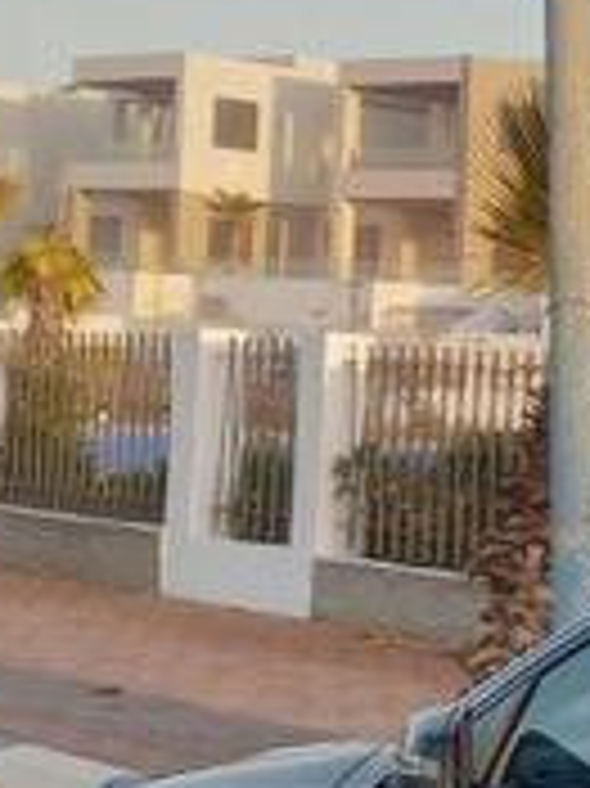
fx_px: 2935
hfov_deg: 10.1
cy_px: 520
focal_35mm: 129
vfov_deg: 15.3
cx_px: 1401
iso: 101
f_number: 1.8
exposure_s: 1/200
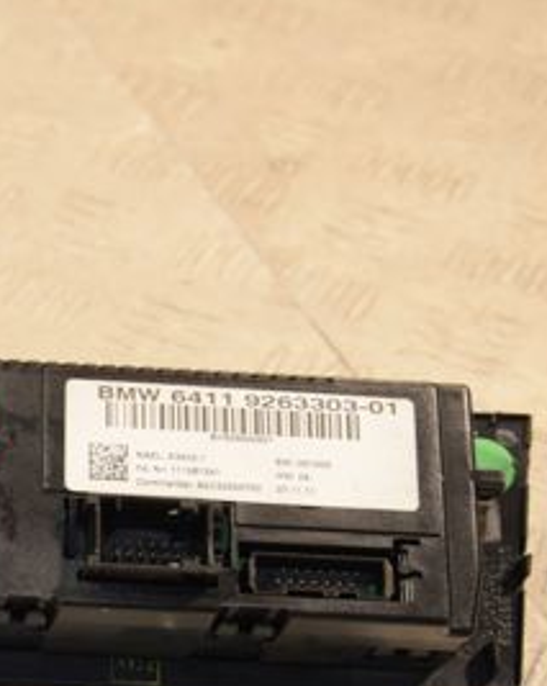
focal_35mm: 108
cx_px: -152
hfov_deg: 13.7
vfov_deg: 17.7
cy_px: 524
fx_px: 2189
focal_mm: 32
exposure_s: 1/200
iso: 800
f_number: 6.3
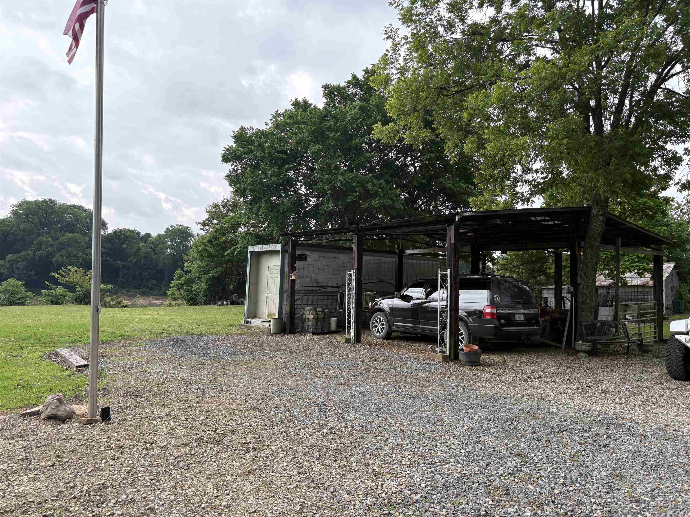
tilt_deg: +4.2
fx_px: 518
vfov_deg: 53.1
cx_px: 345
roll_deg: -0.8
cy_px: 258
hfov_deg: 67.3
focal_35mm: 26
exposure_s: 1/687
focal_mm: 5.96
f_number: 1.6
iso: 64
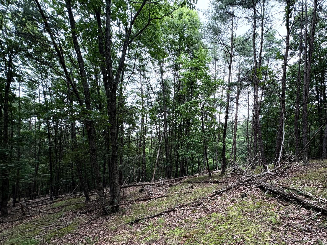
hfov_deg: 82.4
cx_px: 212
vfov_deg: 67.4
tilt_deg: -0.8
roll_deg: -0.2
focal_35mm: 19
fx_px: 179
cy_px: 156
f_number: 2.2
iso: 250
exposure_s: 1/94
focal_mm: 2.22
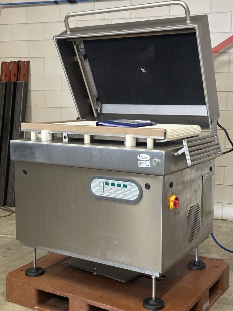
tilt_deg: -7.3
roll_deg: -1.2
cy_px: 156
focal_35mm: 48
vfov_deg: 39.7
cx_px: 116
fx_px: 431
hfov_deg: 30.3
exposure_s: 1/33
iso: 320
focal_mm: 6.86
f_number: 1.78
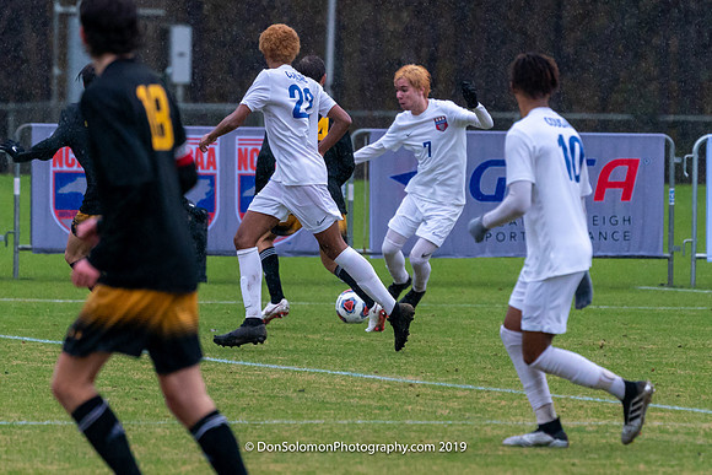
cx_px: 443
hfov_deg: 3.4
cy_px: 243
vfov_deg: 2.3
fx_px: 11948
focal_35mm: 604
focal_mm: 315
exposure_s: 1/1000
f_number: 5.6
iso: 3200
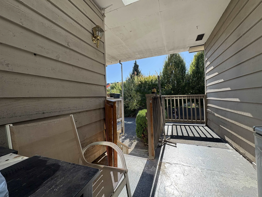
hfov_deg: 102.1
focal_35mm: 14
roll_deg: +2.7
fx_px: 106
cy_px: 98
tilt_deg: +0.3
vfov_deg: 85.7
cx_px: 131
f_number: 2.2
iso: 64
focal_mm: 2.22
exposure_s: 1/418
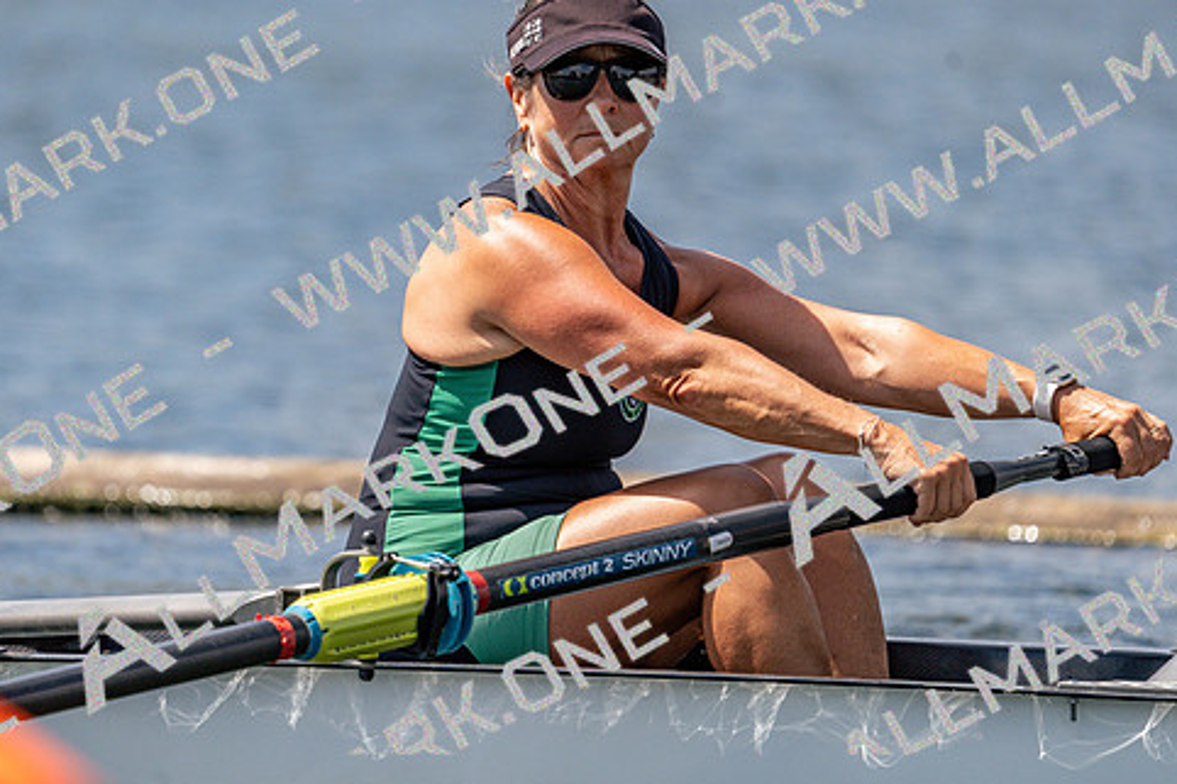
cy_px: 336
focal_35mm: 566
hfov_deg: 3.6
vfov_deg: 2.4
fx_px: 18498
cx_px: 574
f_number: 6.3
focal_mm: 470
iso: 320
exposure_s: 1/2000
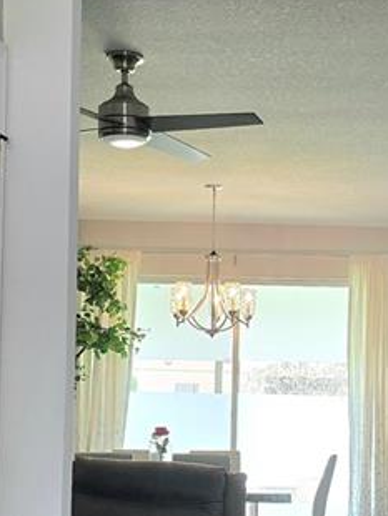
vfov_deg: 21.8
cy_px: 394
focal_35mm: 89
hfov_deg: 16.3
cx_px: 373
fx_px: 1328
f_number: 1.7
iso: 80
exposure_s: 1/120
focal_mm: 6.3
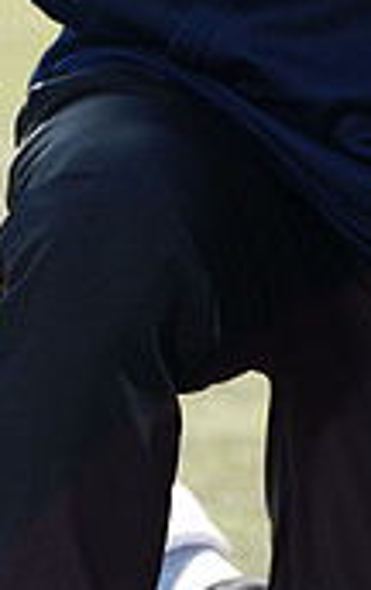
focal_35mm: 522
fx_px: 8417
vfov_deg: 4.0
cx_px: 527
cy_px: -298
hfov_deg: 2.5
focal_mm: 152
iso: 50
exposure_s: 1/250
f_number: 4
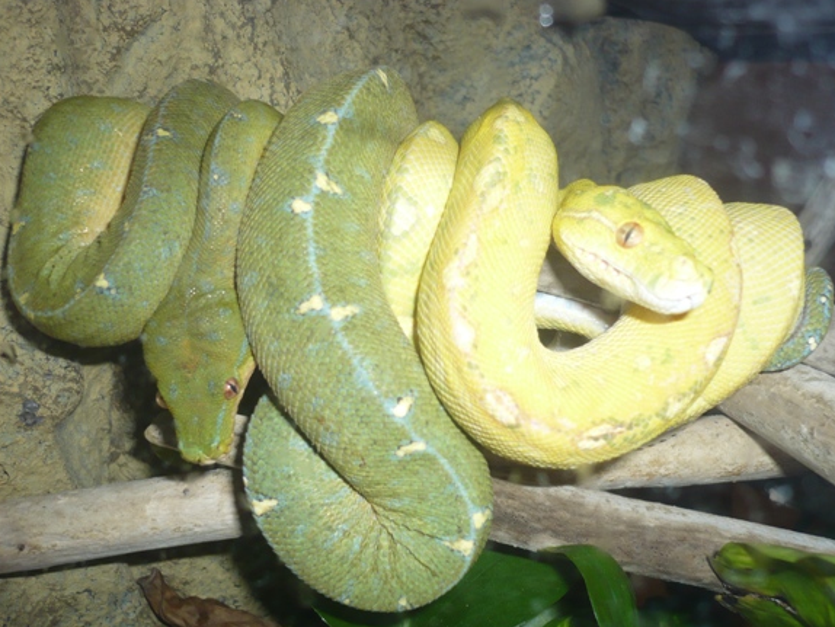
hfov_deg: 47.8
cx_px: 380
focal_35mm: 39
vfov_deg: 36.8
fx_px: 941
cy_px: 336
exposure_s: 1/30
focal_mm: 5.8
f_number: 2.8
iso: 100
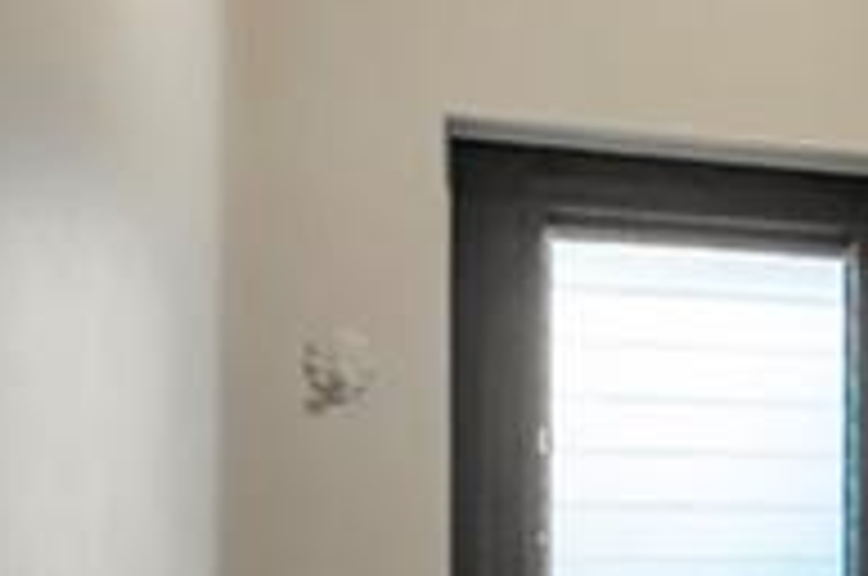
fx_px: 2046
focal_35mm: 85
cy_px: 551
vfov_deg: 15.8
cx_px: 2060
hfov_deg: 15.0
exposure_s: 1/20
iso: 400
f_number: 8
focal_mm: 16
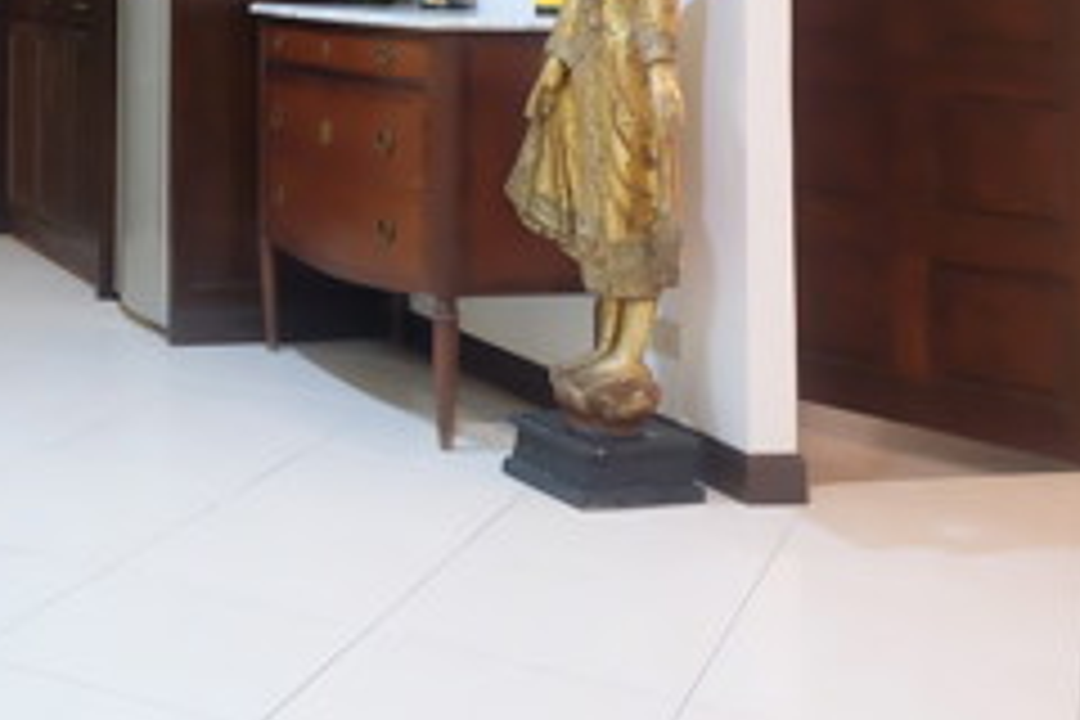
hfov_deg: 29.2
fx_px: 1800
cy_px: -140
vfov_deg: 21.1
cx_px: -189
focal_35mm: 60
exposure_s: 1/30
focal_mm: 16
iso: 3200
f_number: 4
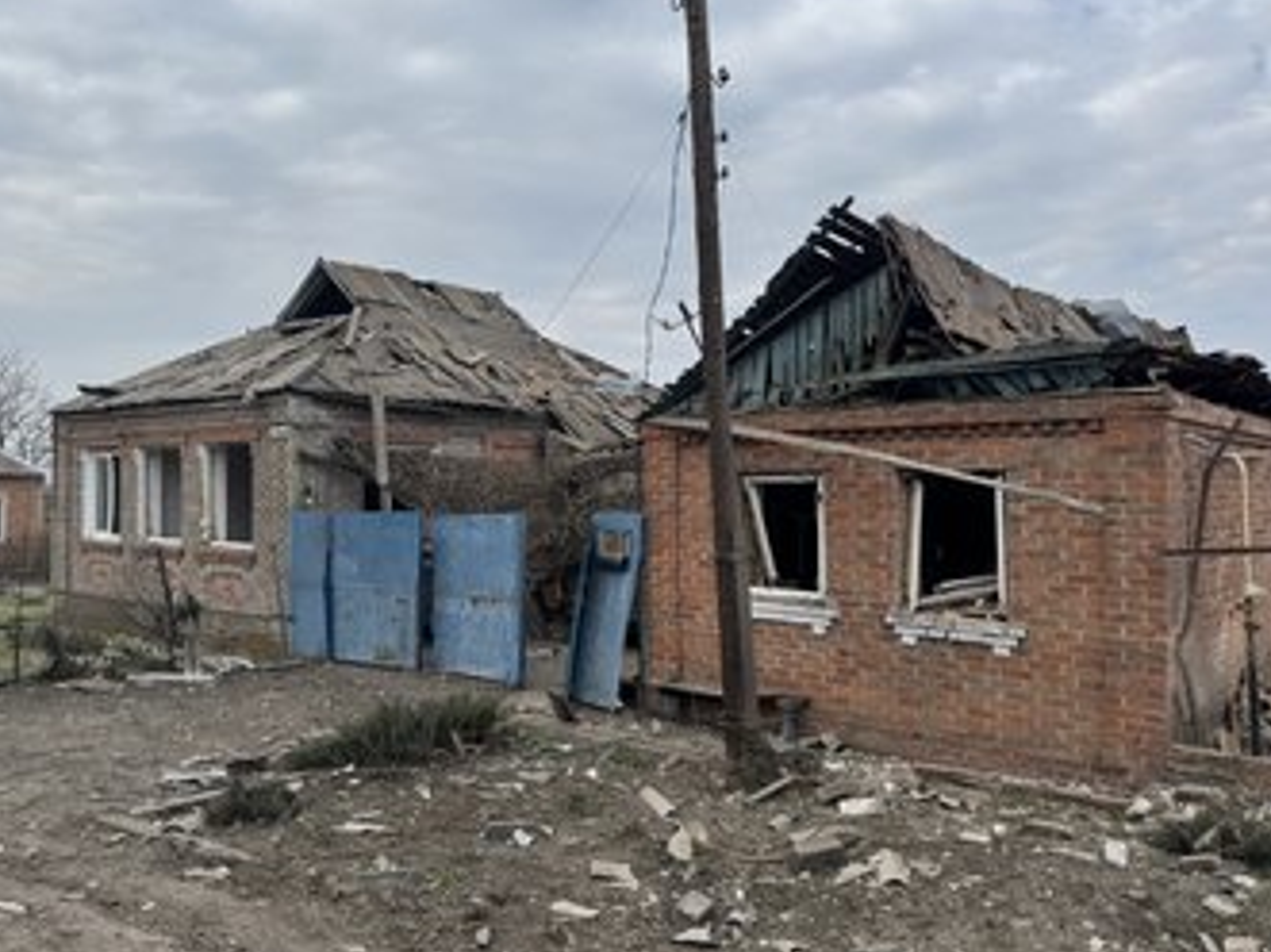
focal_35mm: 29
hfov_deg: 61.5
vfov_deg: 48.2
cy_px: 464
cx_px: 568
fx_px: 1064
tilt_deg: -0.4
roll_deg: -1.6
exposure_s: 1/4049
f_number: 1.78
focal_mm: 6.76
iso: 80
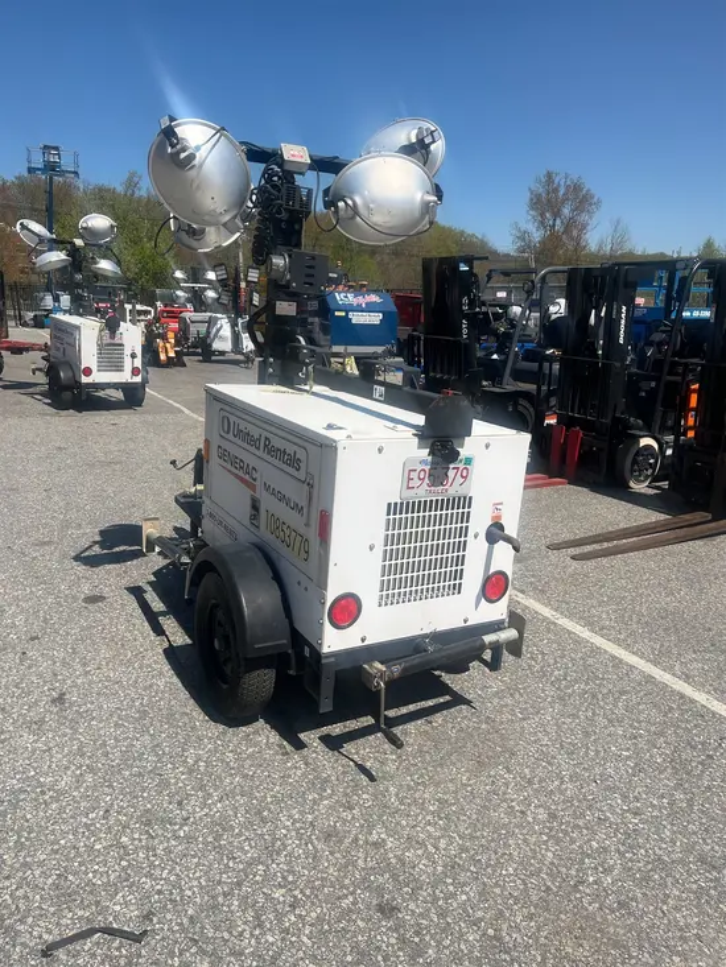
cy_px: 484
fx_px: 727
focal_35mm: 26
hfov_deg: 53.1
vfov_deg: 67.3
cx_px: 363
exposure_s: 1/4854
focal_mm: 5.1
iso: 50
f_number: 1.6
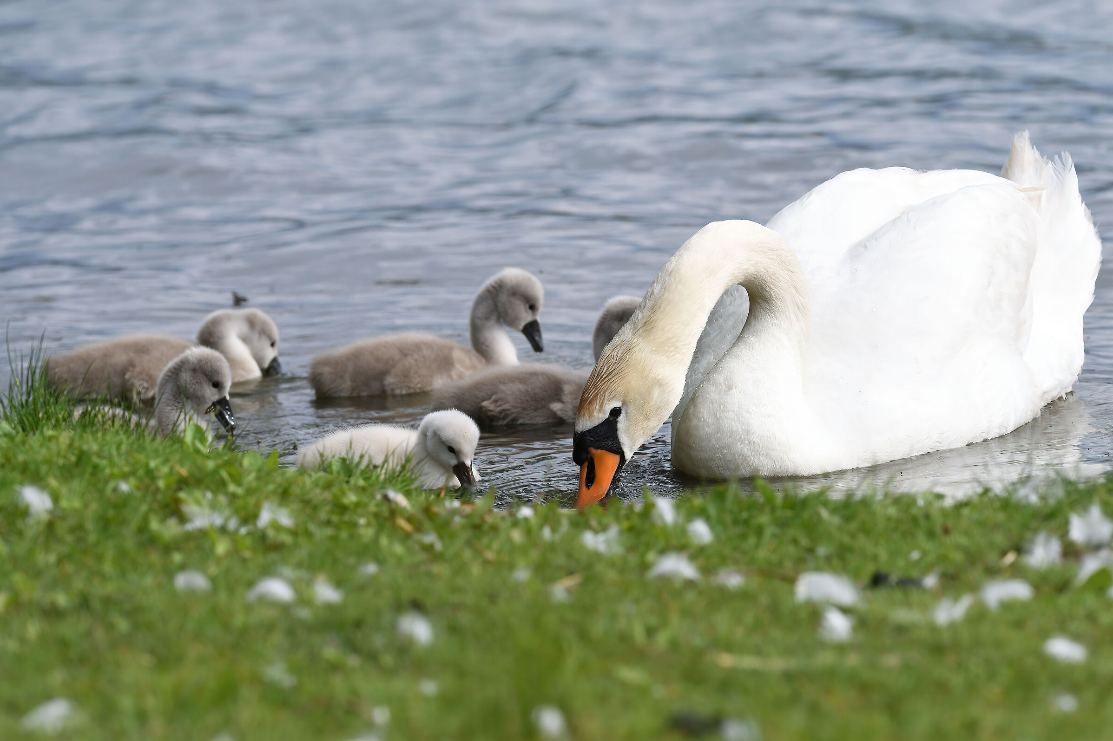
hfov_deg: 4.6
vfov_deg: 3.0
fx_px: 13941
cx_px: 556
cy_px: 370
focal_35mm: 451
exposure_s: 1/1250
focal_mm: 300
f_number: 6.3
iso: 250
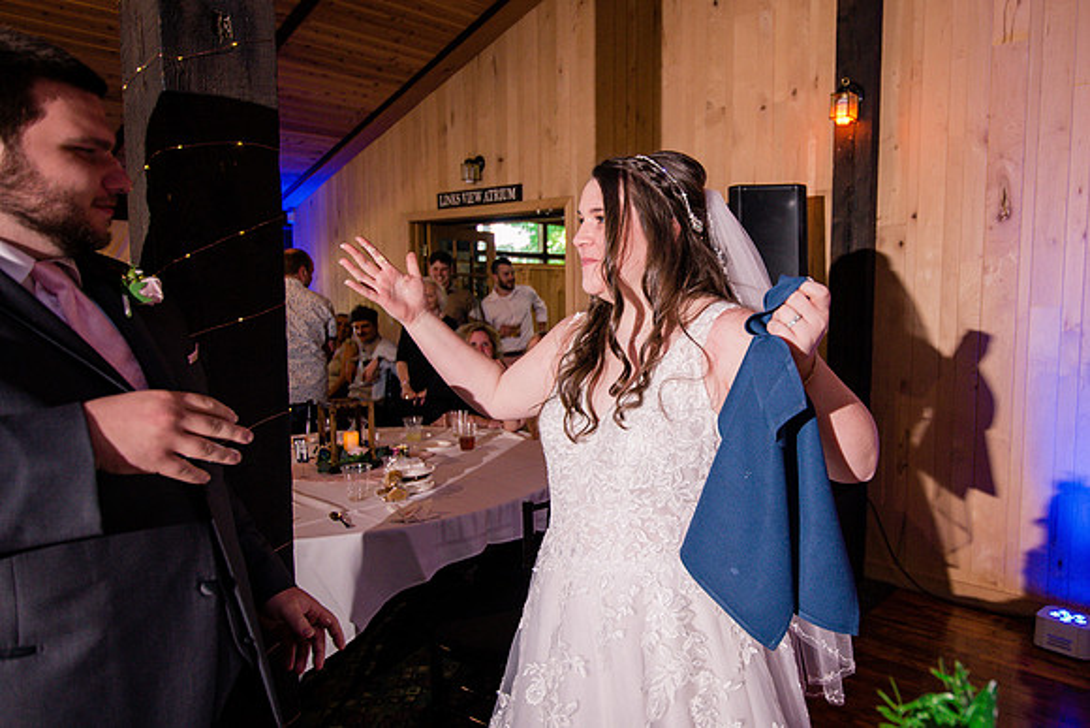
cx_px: 678
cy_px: 353
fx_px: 753
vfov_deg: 51.5
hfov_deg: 70.6
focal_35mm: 25
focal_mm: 20
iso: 640
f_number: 2.8
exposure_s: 1/250
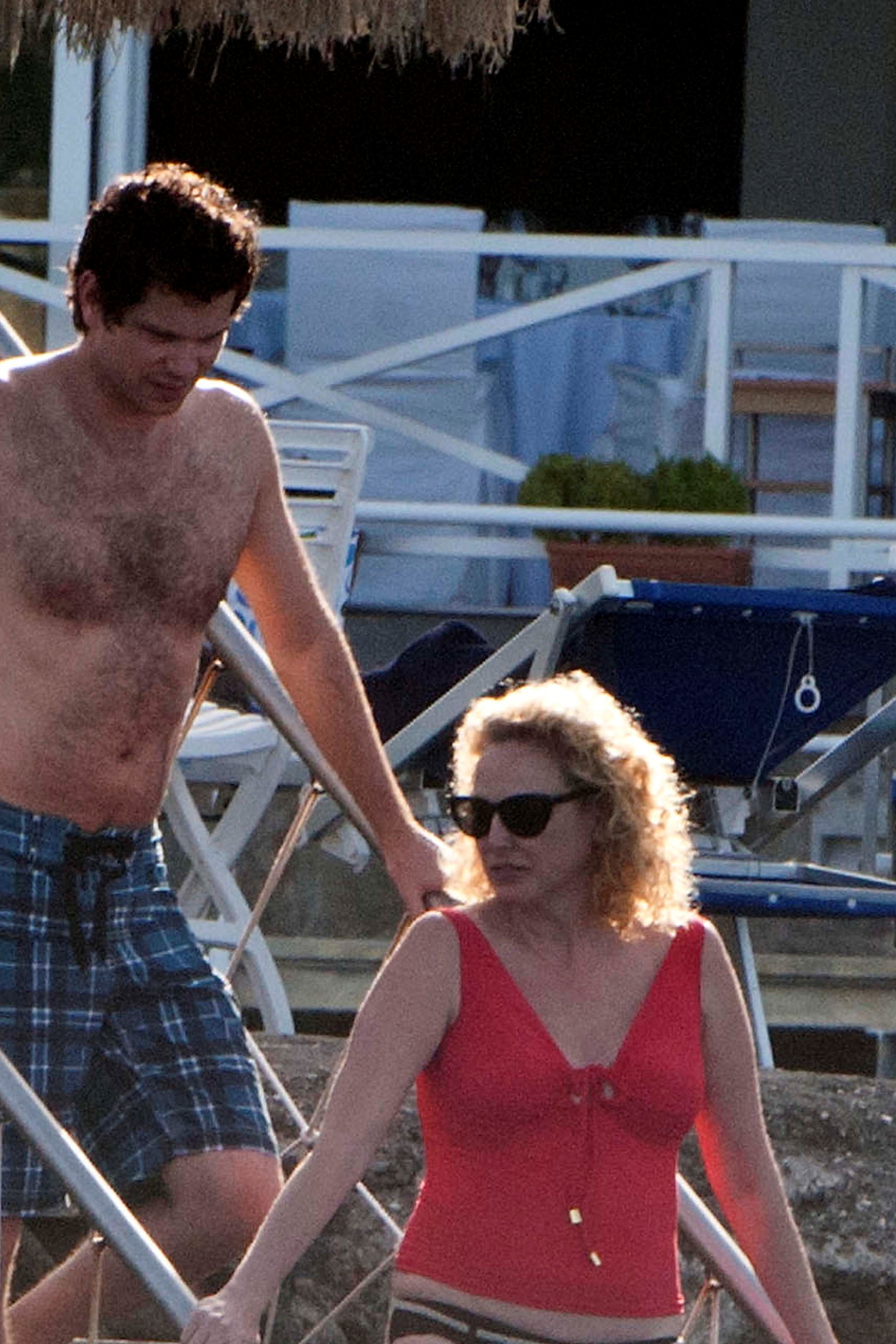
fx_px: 9931
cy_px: 889
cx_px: 338
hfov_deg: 5.2
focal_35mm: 266
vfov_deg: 7.7
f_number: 11
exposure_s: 1/500
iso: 1000
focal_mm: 200
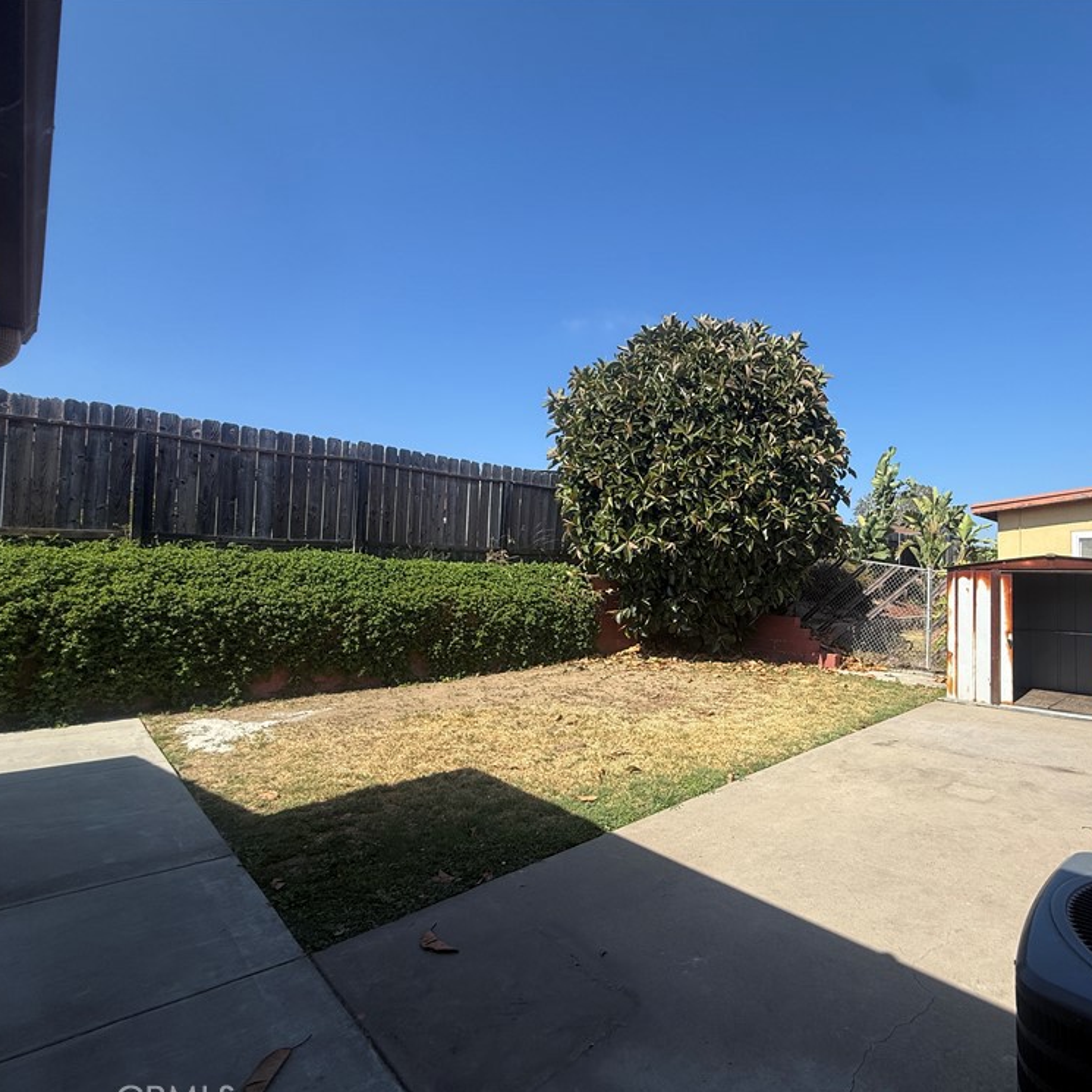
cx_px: 687
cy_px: 557
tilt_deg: +3.2
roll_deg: -1.6
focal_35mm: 17
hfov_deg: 82.3
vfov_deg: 84.0
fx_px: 607
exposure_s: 1/1745
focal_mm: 2.22
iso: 50
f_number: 2.2
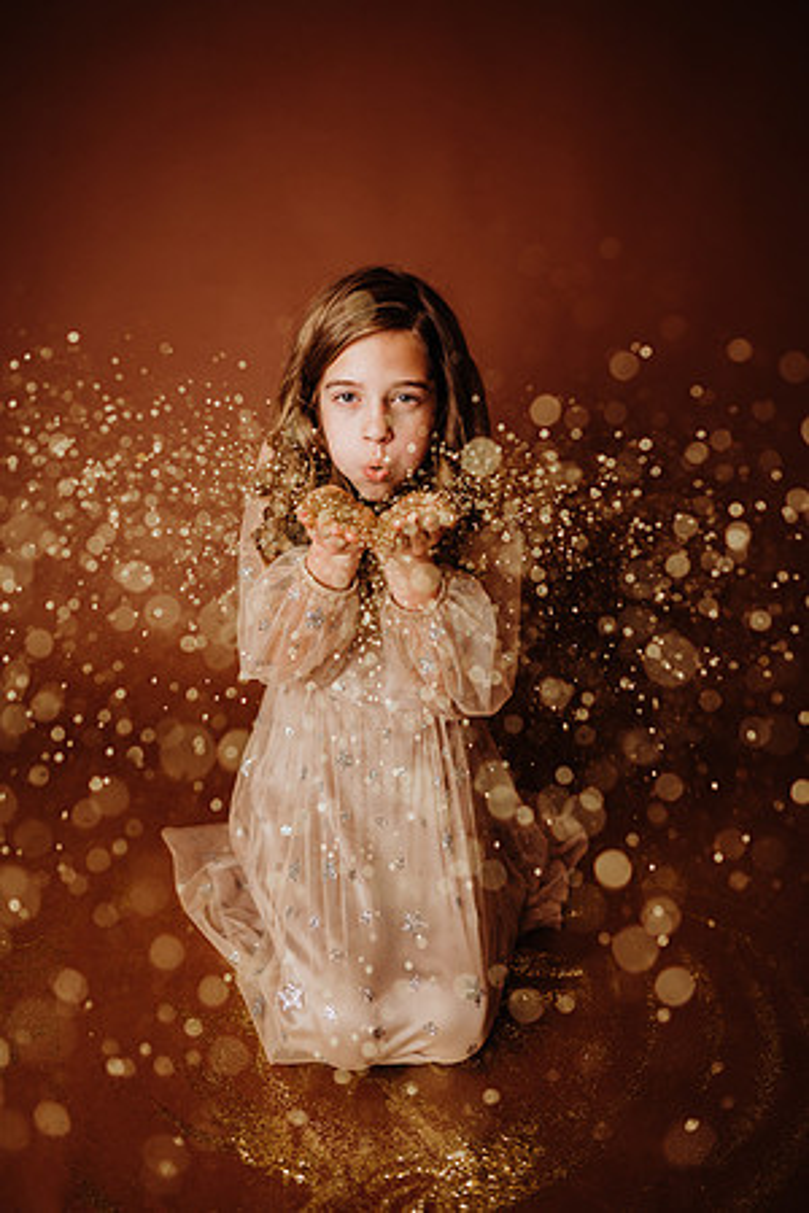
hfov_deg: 53.1
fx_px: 809
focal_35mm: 24
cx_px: 404
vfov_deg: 73.7
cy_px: 606
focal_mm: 24
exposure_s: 1/160
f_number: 2.5
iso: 100
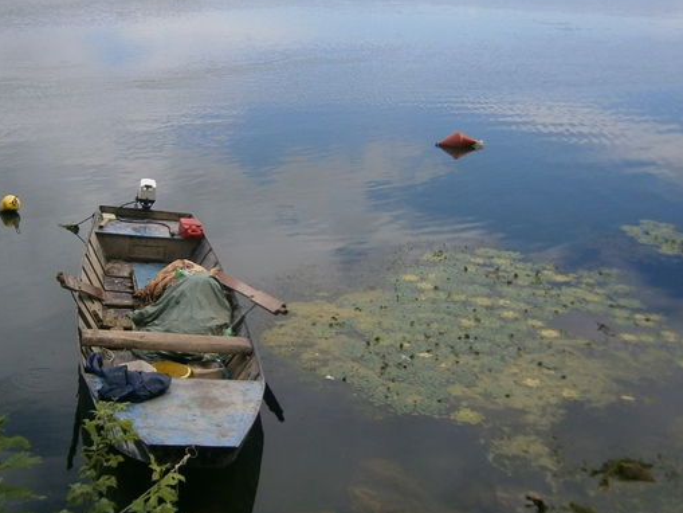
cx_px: 256
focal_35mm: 46
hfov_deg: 40.9
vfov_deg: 31.5
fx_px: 908
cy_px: 267
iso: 80
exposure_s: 1/200
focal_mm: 4.7
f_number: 8
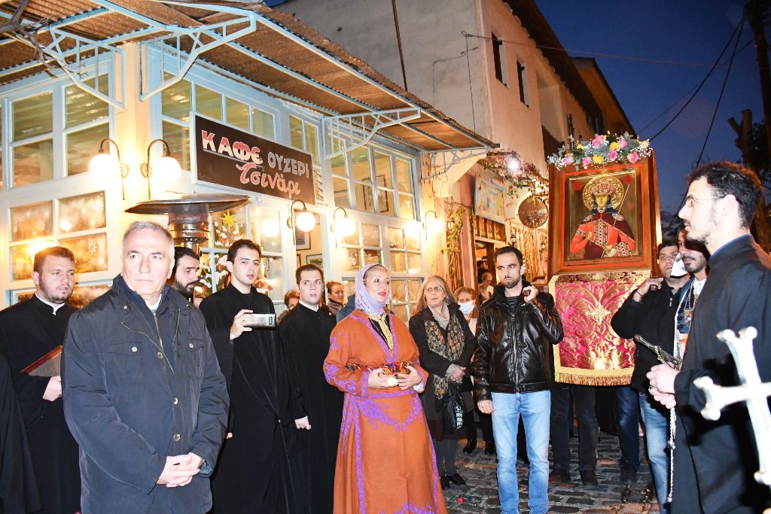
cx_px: 386
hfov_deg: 67.4
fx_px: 578
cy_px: 257
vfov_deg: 47.9
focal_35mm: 27
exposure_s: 1/60
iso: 4000
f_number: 3.5
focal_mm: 18
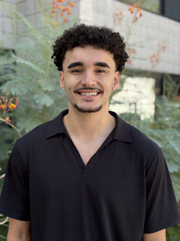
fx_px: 361
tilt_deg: -1.1
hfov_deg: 28.0
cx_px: 90
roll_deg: +0.3
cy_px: 120
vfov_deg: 36.8
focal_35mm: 52
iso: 32
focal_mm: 5.96
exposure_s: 1/278
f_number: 1.6
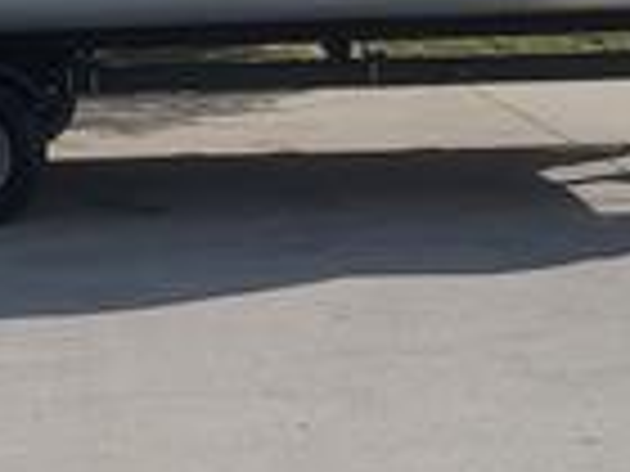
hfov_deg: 16.5
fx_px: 2166
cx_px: 171
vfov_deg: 12.2
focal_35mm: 119
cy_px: -81
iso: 50
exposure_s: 1/1889
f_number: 2.4
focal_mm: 4.3
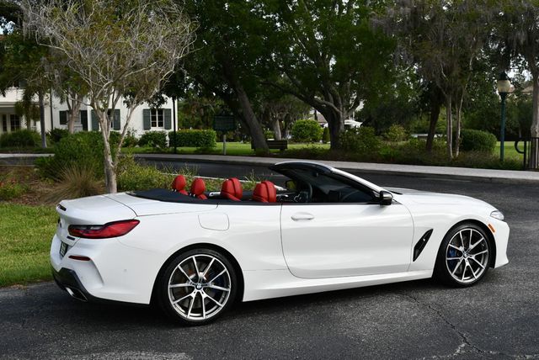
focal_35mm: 48
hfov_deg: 41.1
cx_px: 270
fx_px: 719
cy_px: 180
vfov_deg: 28.1
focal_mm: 24
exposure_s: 1/250
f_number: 8
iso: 200
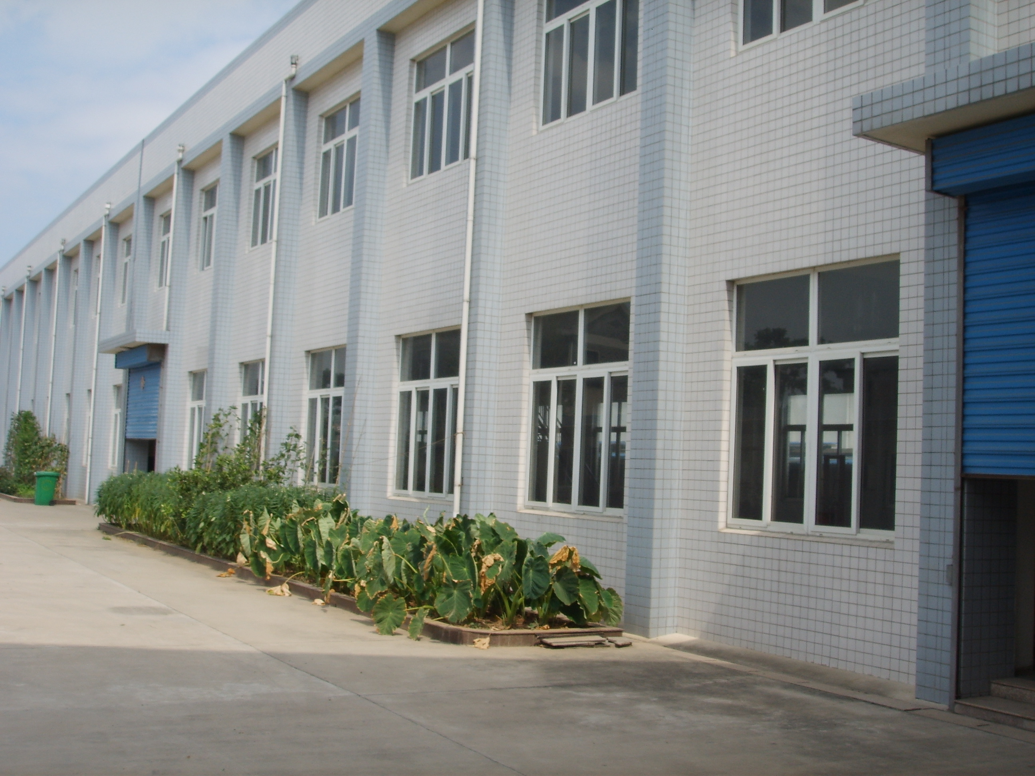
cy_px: 388
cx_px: 518
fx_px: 1166
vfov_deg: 36.8
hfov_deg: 47.9
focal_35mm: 39
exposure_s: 1/250
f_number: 6.3
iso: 50
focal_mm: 6.6
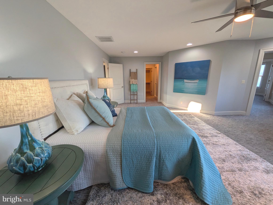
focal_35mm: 14
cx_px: 136
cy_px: 102
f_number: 2.2
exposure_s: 1/151
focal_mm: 1.85
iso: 41
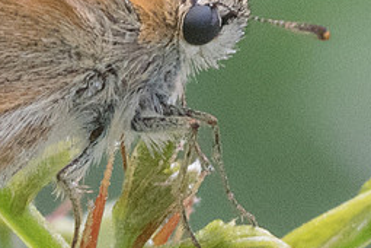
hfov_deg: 2.0
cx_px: 135
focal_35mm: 1018
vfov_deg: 1.4
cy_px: -38
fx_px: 10490
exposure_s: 1/200
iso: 1000
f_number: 13
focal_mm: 90
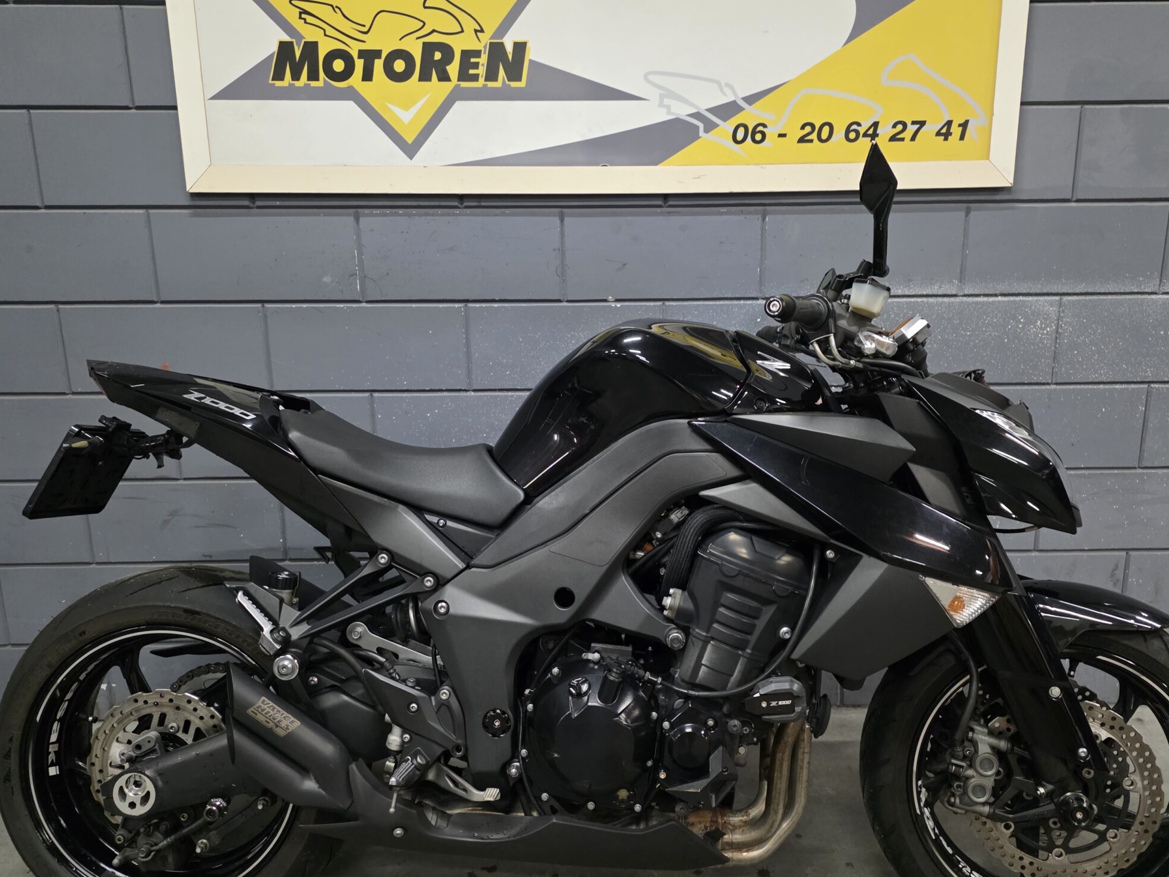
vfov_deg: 49.7
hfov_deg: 63.4
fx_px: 946
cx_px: 614
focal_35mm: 28
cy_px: 438
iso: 1250
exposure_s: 1/100
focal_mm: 6.25
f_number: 1.7
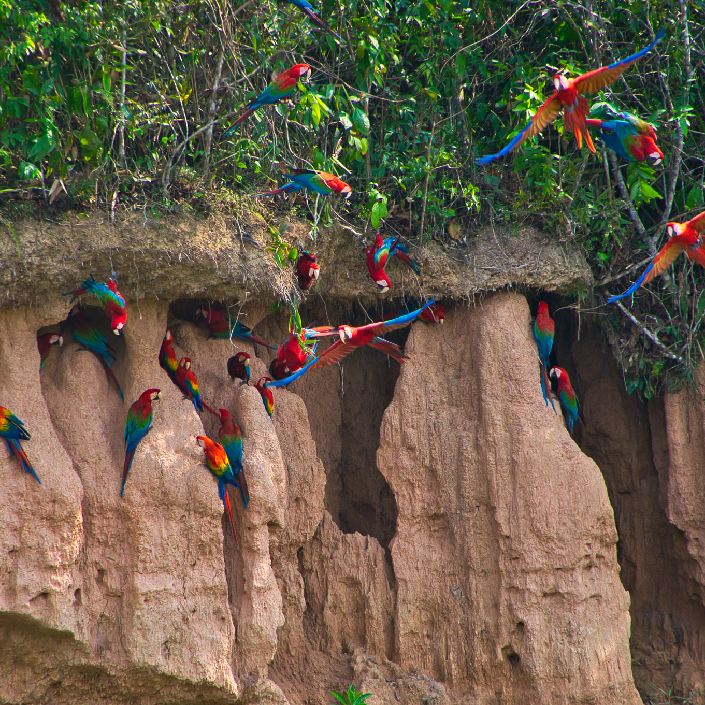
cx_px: 335
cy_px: 353
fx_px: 11936
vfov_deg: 3.4
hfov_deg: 3.4
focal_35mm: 518
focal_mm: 270
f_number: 6.3
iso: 400
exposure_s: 1/640
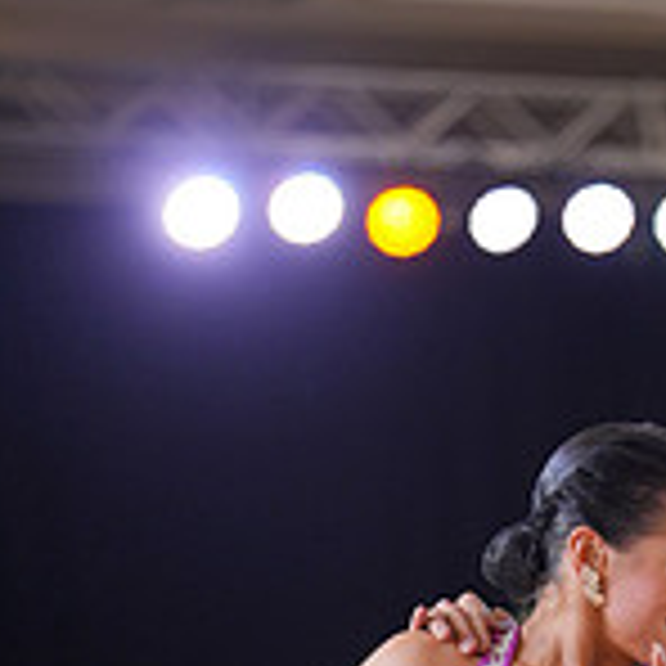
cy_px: 1066
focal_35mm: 293
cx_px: 709
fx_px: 6378
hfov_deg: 6.0
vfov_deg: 5.9
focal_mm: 88
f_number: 2
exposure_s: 1/500
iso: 800
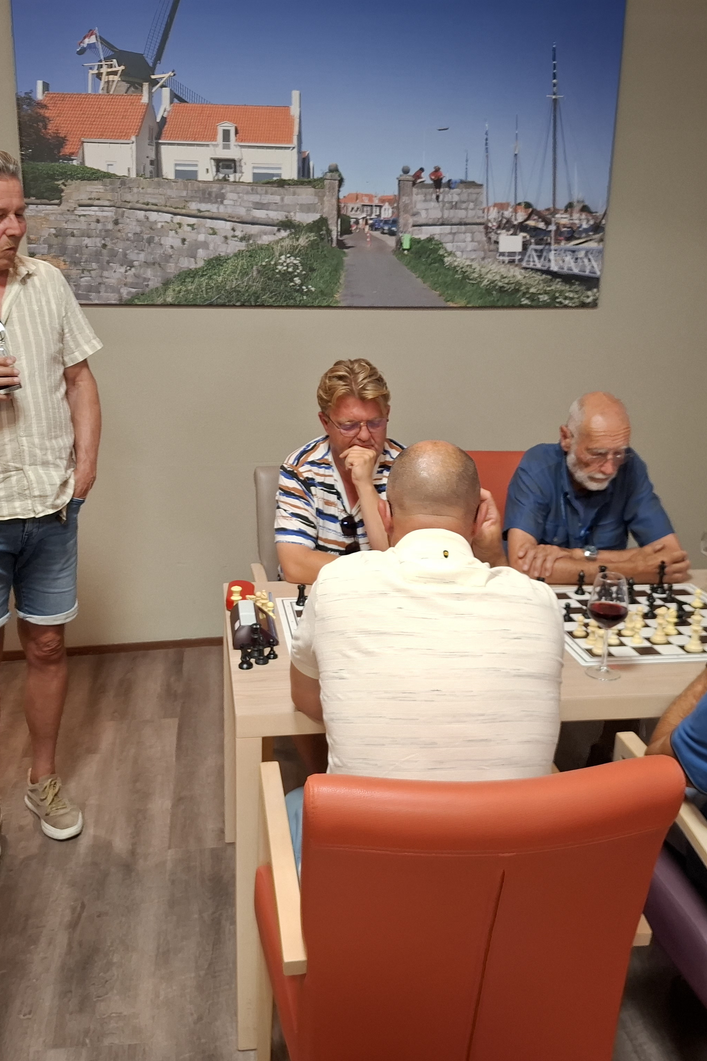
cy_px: 530
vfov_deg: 58.7
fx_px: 943
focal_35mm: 32
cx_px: 362
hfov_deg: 41.1
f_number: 1.8
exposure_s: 1/50
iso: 320
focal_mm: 5.54
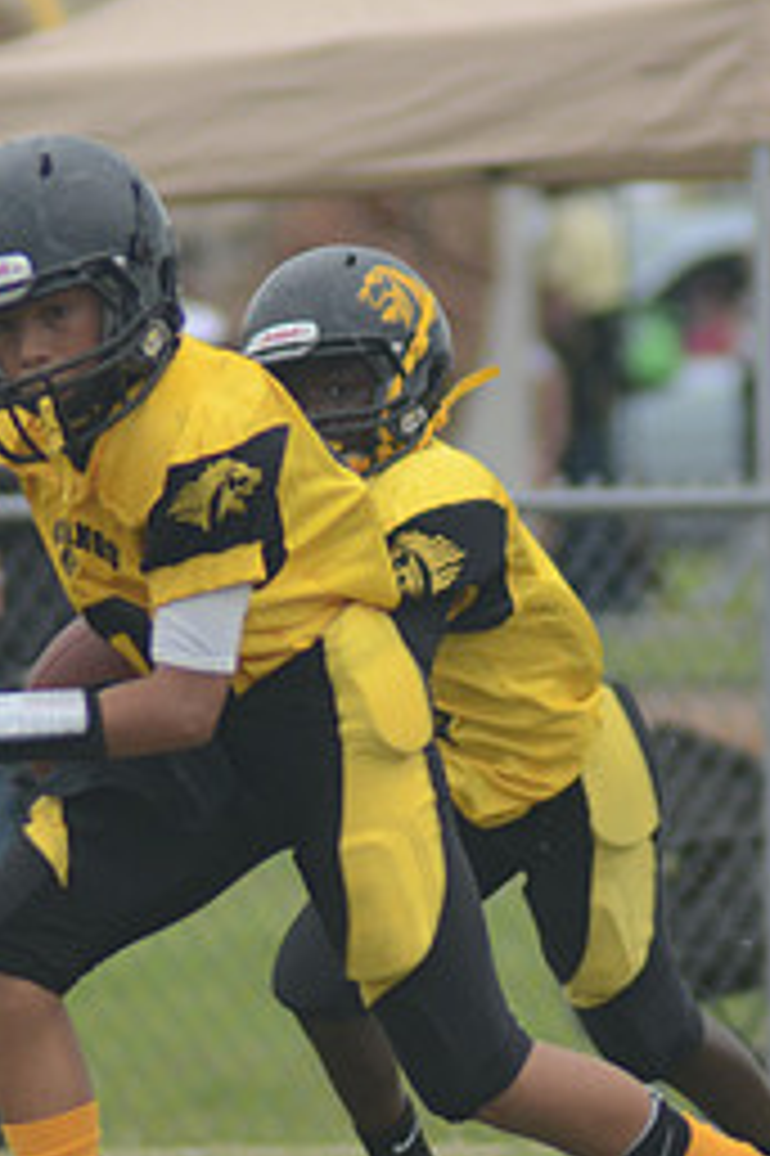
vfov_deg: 1.7
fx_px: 39127
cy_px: 801
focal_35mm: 1218
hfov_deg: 1.1
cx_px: 293
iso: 400
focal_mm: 360
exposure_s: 1/800
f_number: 6.3
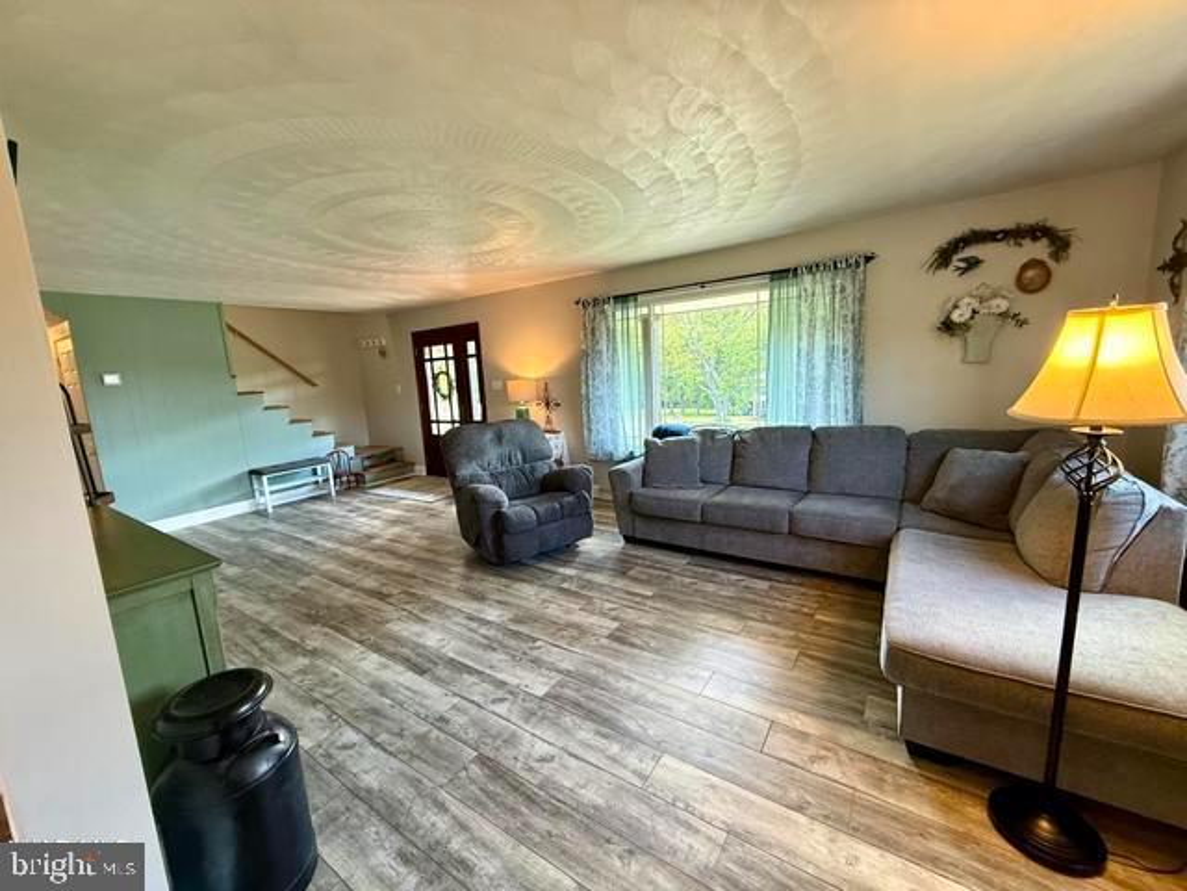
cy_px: 446
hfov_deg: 102.1
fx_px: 480
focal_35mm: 14
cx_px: 594
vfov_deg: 85.7
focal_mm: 2.22
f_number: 2.2
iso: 250
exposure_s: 1/60
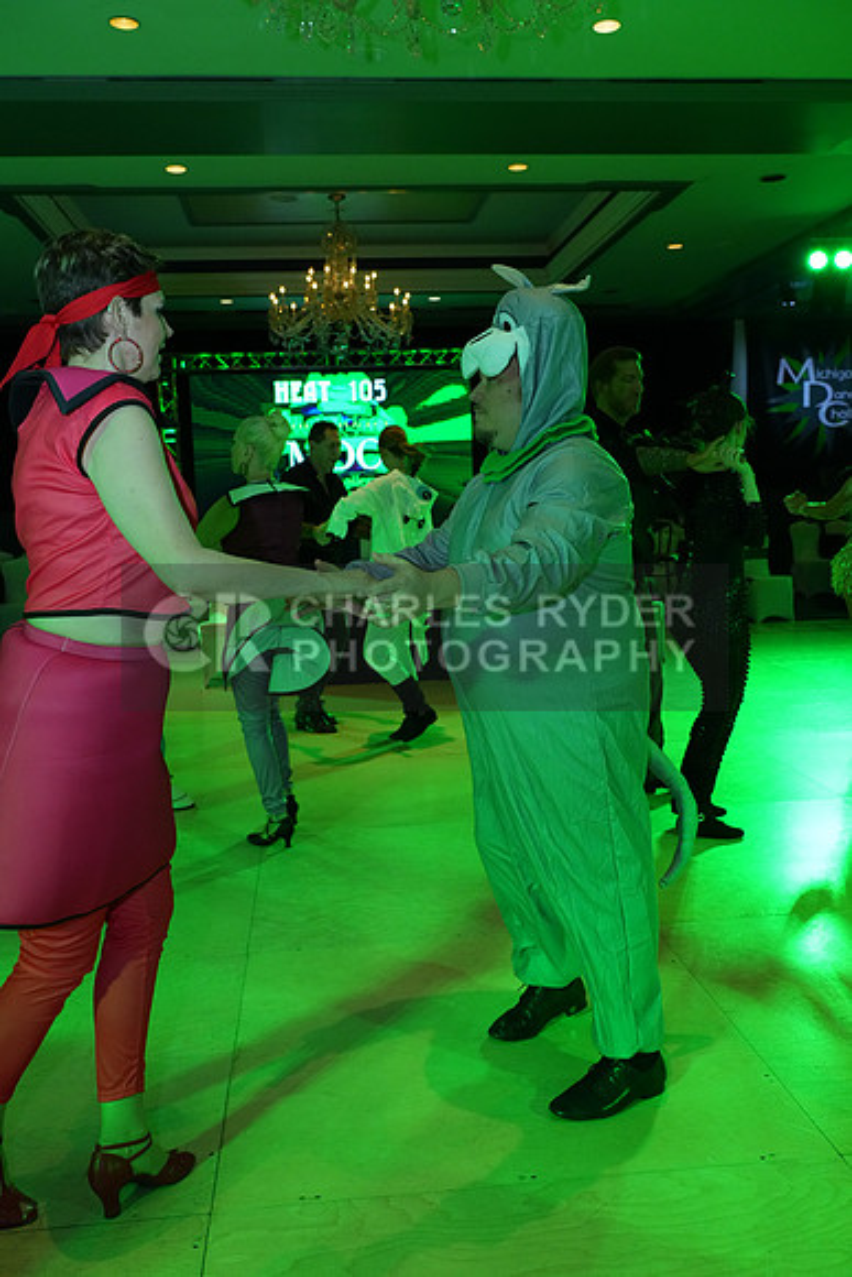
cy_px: 638
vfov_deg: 61.9
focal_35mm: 30
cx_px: 426
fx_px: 1064
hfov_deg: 43.6
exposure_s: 1/250
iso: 3200
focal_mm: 30
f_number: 8
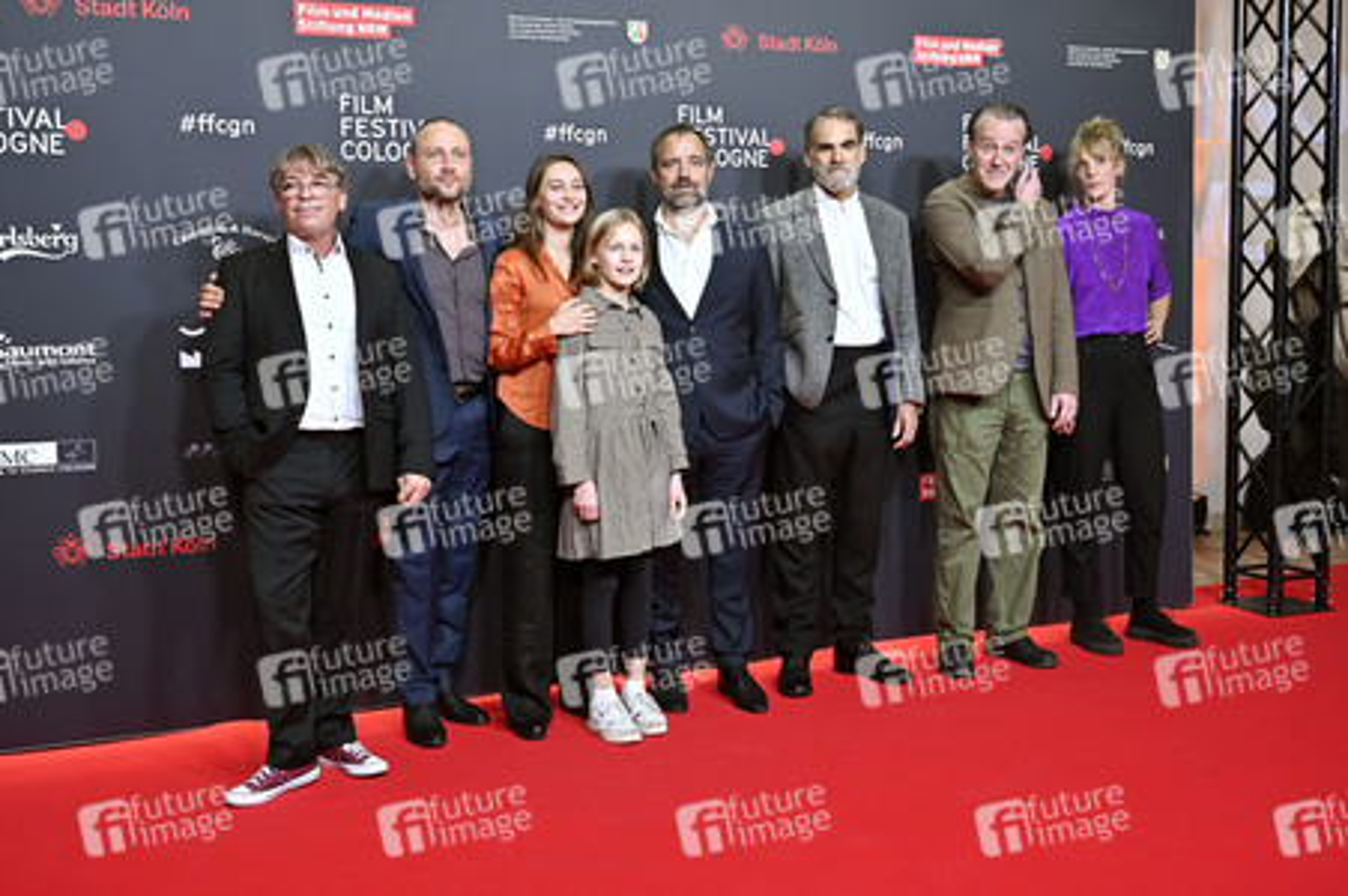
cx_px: 674
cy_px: 448
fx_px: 1347
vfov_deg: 36.8
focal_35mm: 36
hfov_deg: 53.2
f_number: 4.5
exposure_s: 1/200
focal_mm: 36
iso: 800
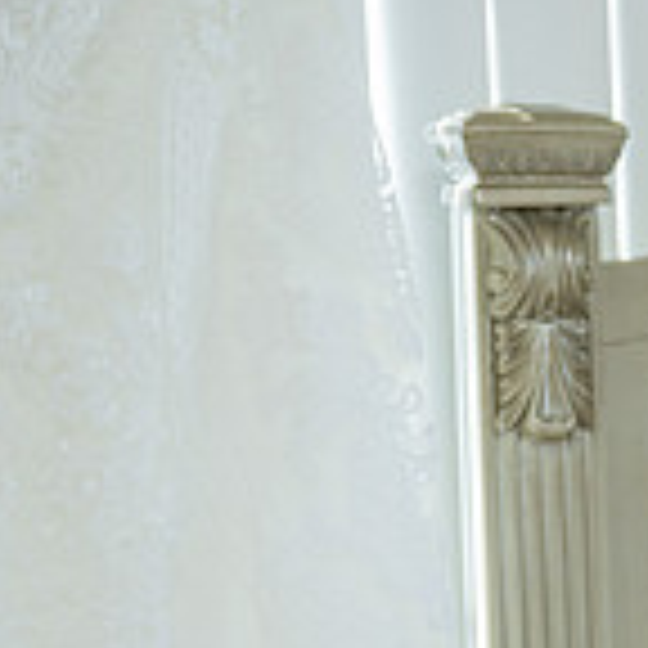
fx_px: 3325
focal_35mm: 157
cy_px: 740
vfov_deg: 11.0
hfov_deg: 10.4
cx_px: 1228
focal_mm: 46
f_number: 3.5
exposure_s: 1/125
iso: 640
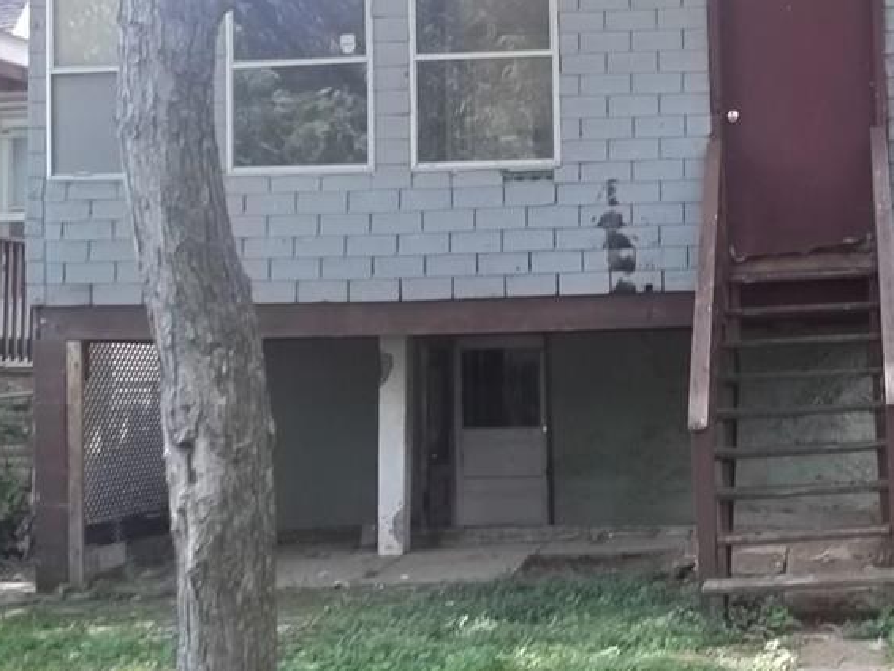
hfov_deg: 32.0
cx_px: 767
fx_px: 1498
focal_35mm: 58
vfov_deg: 25.2
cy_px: 302
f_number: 2.9
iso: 64
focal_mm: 5.7
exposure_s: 1/60
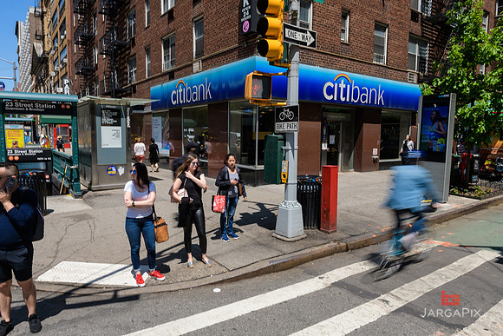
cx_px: 252
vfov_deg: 53.2
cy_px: 168
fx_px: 335
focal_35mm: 24
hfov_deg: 73.7
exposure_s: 1/15
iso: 31
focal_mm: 24
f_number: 20
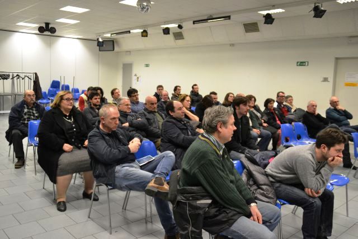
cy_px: 120
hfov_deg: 57.2
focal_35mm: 33
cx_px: 179
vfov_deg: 40.0
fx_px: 328
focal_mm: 22
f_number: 3.5
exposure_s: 1/60
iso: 1000
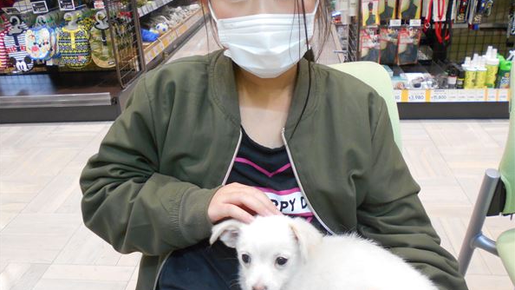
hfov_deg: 59.5
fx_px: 451
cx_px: 256
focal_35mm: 33
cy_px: 135
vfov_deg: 35.6
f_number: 3.4
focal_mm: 5.1
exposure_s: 1/30
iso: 250
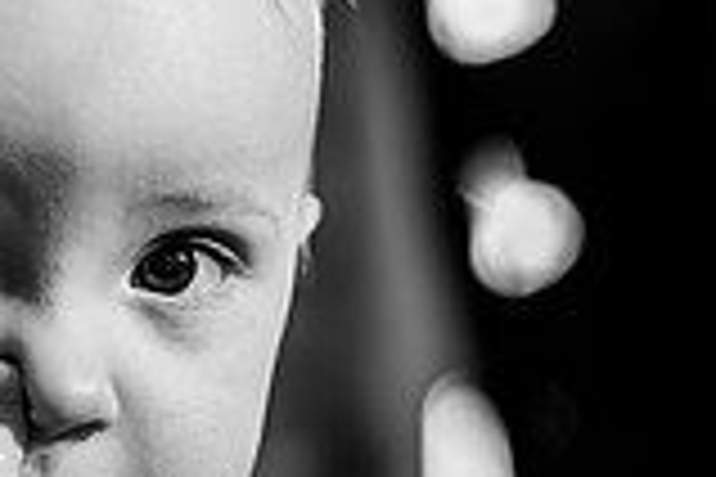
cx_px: 9
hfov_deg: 8.0
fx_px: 5091
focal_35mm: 256
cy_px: 398
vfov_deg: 5.4
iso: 800
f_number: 2.8
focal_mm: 70
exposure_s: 1/160
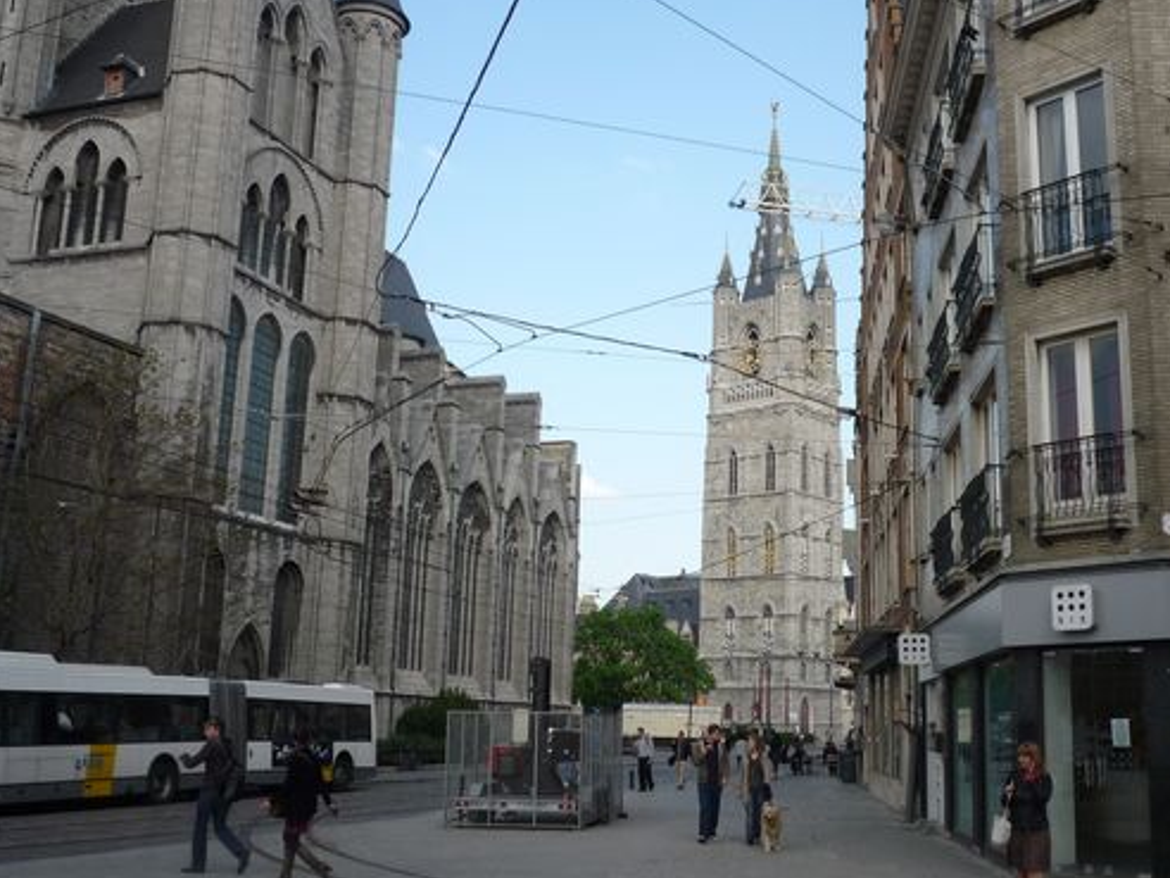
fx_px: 1318
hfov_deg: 47.6
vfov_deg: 36.8
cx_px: 704
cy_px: 443
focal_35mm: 39
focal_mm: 5.2
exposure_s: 1/500
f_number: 3.3
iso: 100
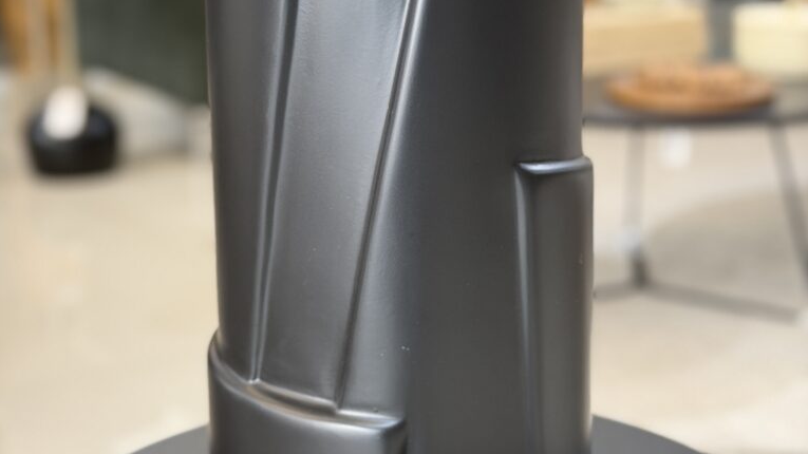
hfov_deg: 30.2
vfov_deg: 17.2
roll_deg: -0.1
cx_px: 403
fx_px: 1499
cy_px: 184
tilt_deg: -14.6
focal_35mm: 70
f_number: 1.78
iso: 200
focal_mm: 6.76
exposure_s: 1/60
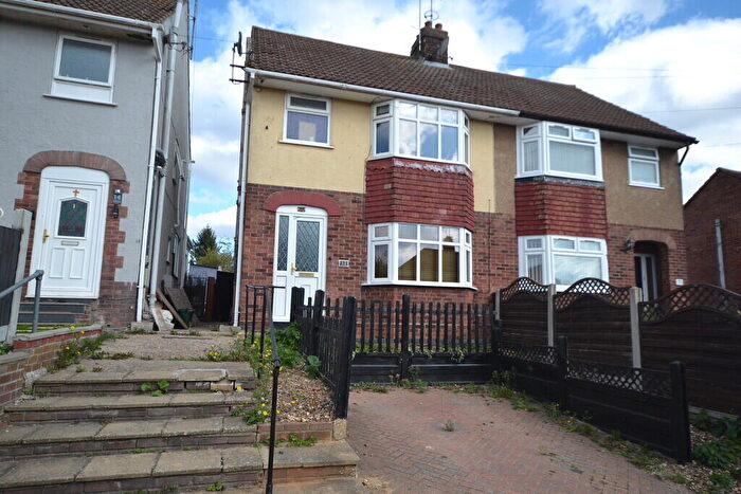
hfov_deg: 73.7
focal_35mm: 24
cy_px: 247
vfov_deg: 53.2
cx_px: 370
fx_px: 494
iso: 100
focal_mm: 16
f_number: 6.3
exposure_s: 1/160
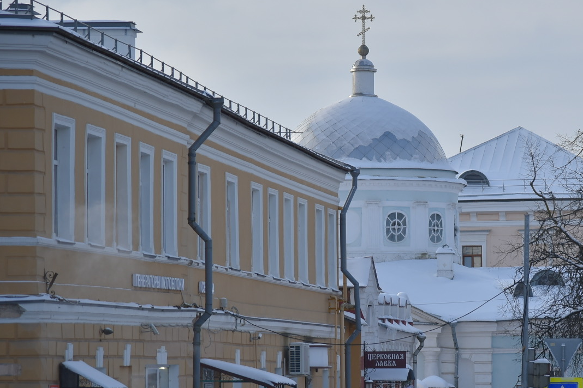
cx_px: 437
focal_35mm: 182
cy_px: 206
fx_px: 2947
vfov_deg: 7.5
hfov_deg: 11.3
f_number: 4
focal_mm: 120
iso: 100
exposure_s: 1/800
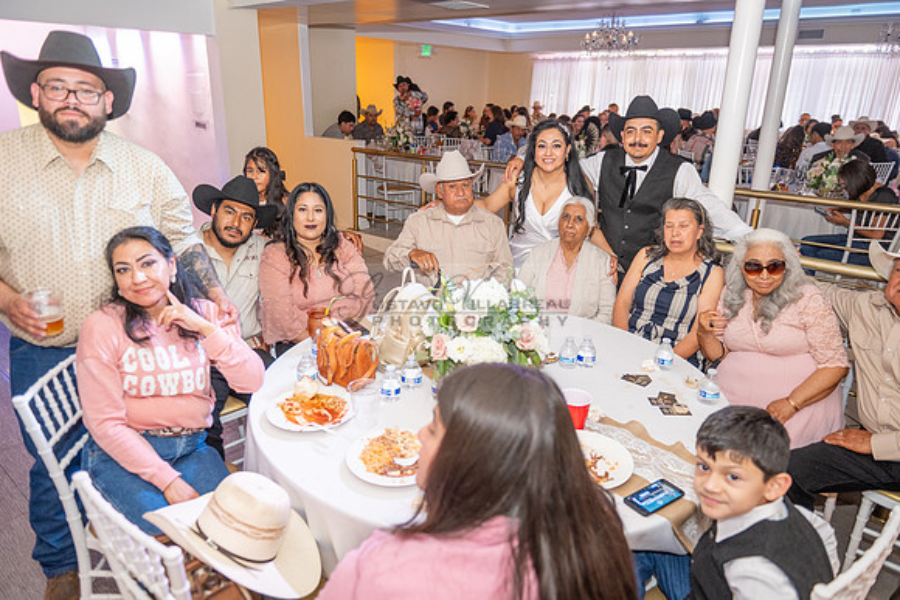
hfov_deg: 73.7
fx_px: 600
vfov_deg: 53.2
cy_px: 300
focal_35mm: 24
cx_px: 450
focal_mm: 24
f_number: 3.2
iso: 800
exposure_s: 1/160
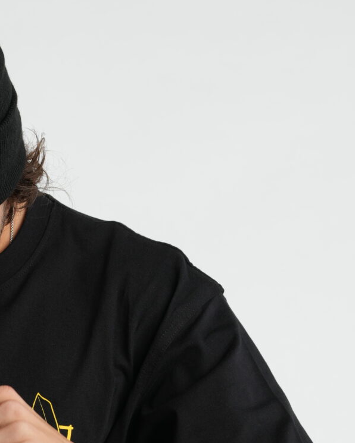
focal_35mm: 274
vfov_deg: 7.0
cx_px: -35
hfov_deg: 5.6
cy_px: 473
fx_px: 3599
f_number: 10
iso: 100
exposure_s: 1/200
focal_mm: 85
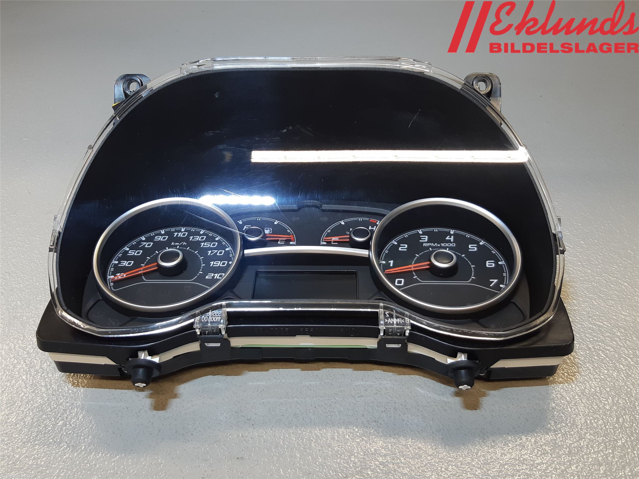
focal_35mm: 26
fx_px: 480
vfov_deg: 53.1
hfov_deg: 67.3
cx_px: 320
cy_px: 240
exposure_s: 1/50
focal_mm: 3.93
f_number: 1.7
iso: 50
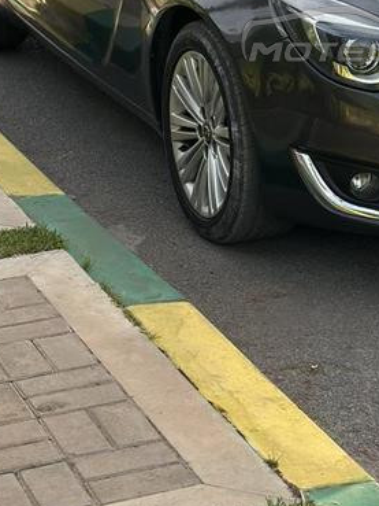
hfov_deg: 13.0
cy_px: 34
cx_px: 361
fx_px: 1649
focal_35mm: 113
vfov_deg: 17.1
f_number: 1.78
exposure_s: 1/990
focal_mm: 6.86
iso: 80
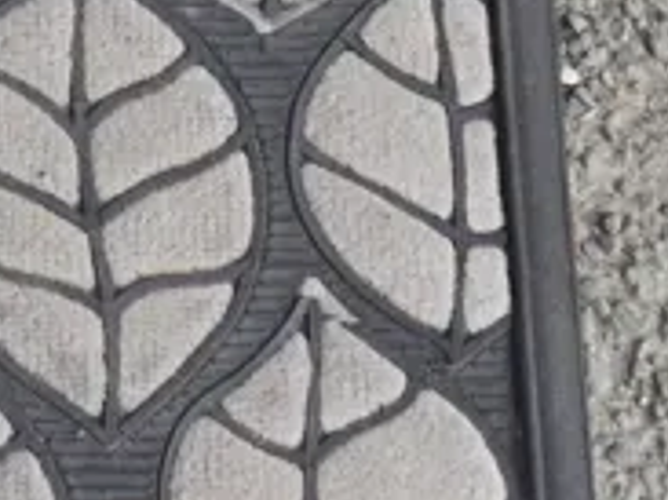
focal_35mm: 202
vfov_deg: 7.2
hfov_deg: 9.2
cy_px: -297
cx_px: -705
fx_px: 3896
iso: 200
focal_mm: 18
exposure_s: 1/250
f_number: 6.3
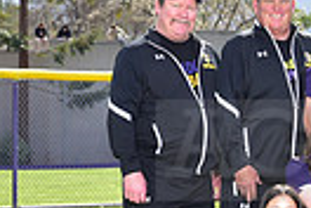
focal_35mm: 308
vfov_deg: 4.5
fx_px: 2661
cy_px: 131
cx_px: 551
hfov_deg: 6.5
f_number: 10
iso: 320
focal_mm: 70
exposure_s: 1/250
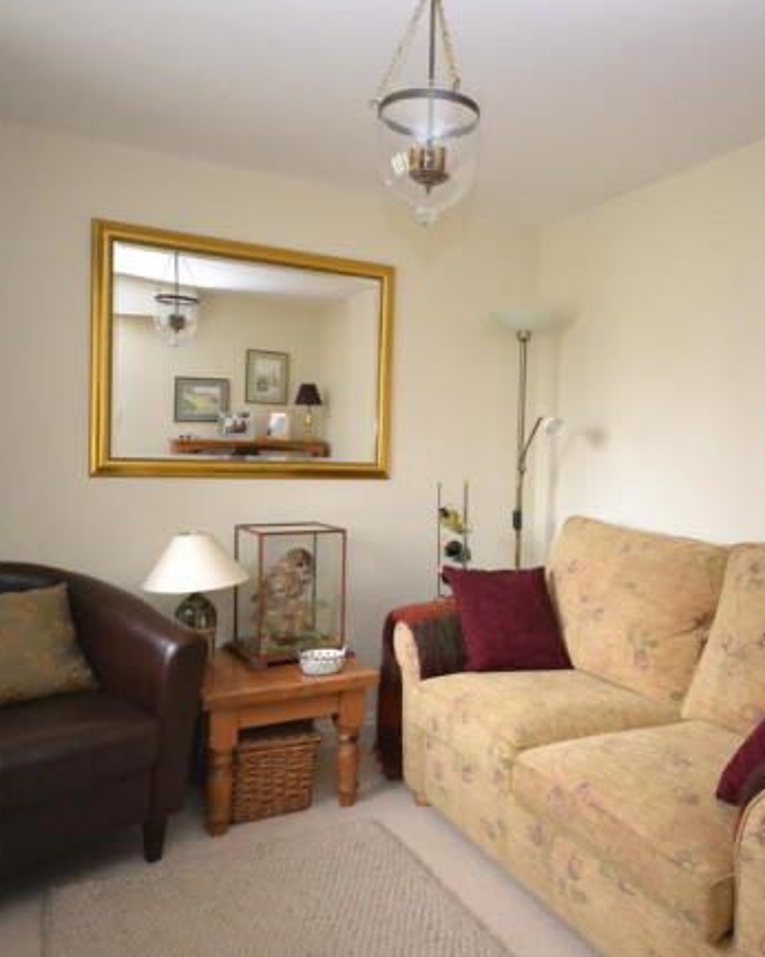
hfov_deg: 51.4
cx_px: 479
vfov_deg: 62.8
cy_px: 476
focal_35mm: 28
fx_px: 785
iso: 3200
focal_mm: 13
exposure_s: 1/60
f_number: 4.5
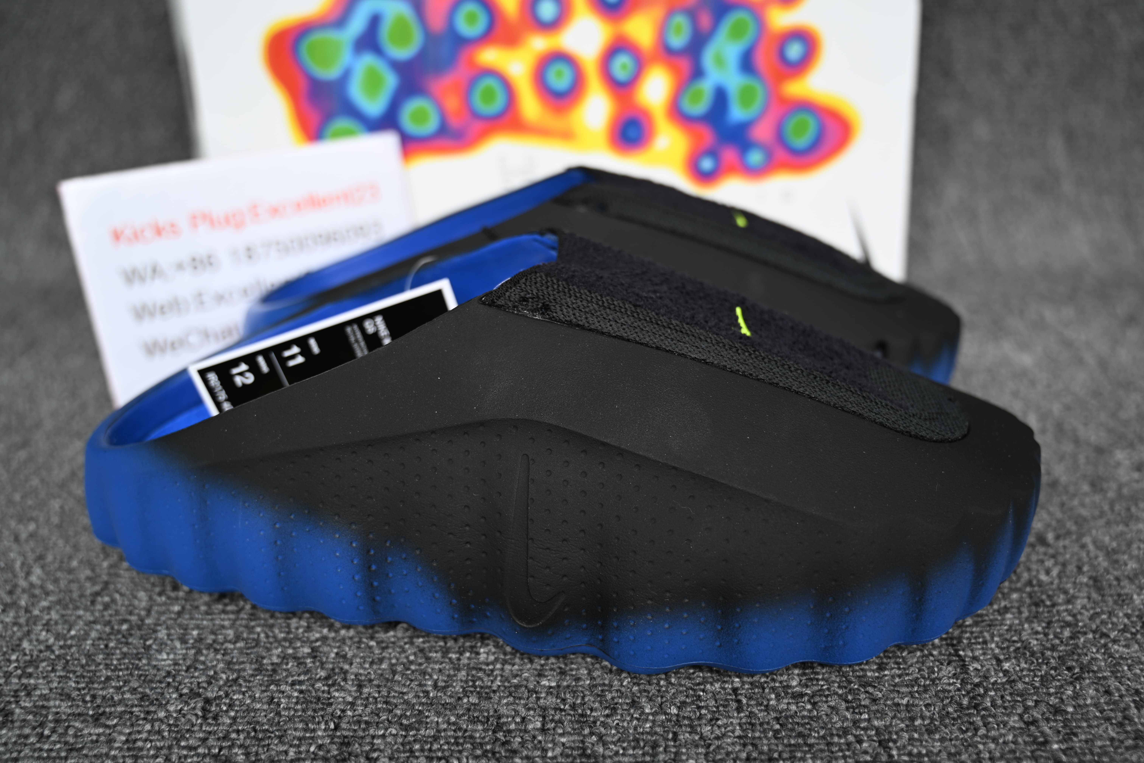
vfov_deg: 40.0
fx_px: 1049
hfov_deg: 57.2
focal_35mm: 33
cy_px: 382
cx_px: 572
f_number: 4.5
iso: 100
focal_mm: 33
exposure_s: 1/60
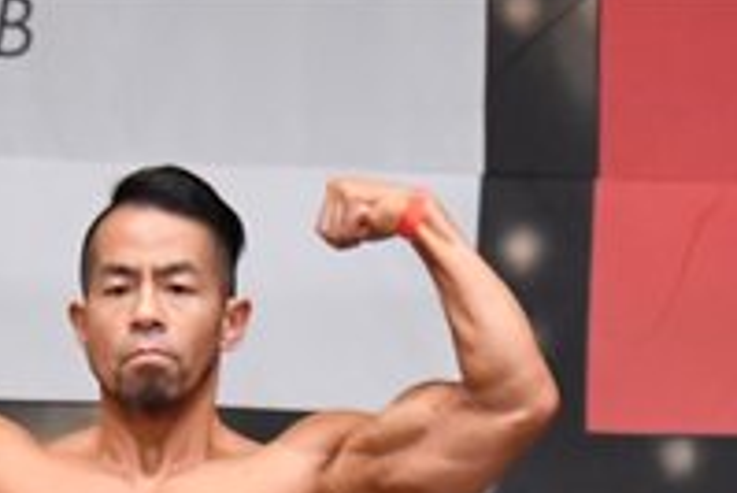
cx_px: 102
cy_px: 942
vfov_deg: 1.6
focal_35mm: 844
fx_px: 17291
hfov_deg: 2.4
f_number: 5.6
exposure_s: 1/400
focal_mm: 145
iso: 6400
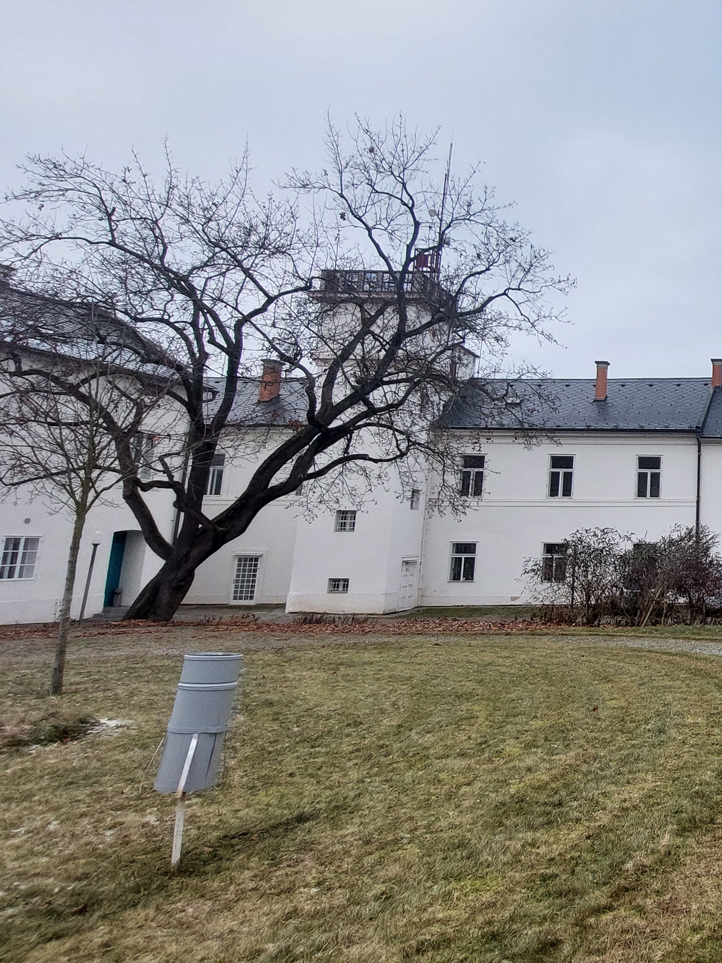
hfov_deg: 41.1
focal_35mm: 26
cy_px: 404
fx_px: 723
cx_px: 814
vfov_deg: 66.9
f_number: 2.2
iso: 50
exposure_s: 1/469
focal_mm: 1.74
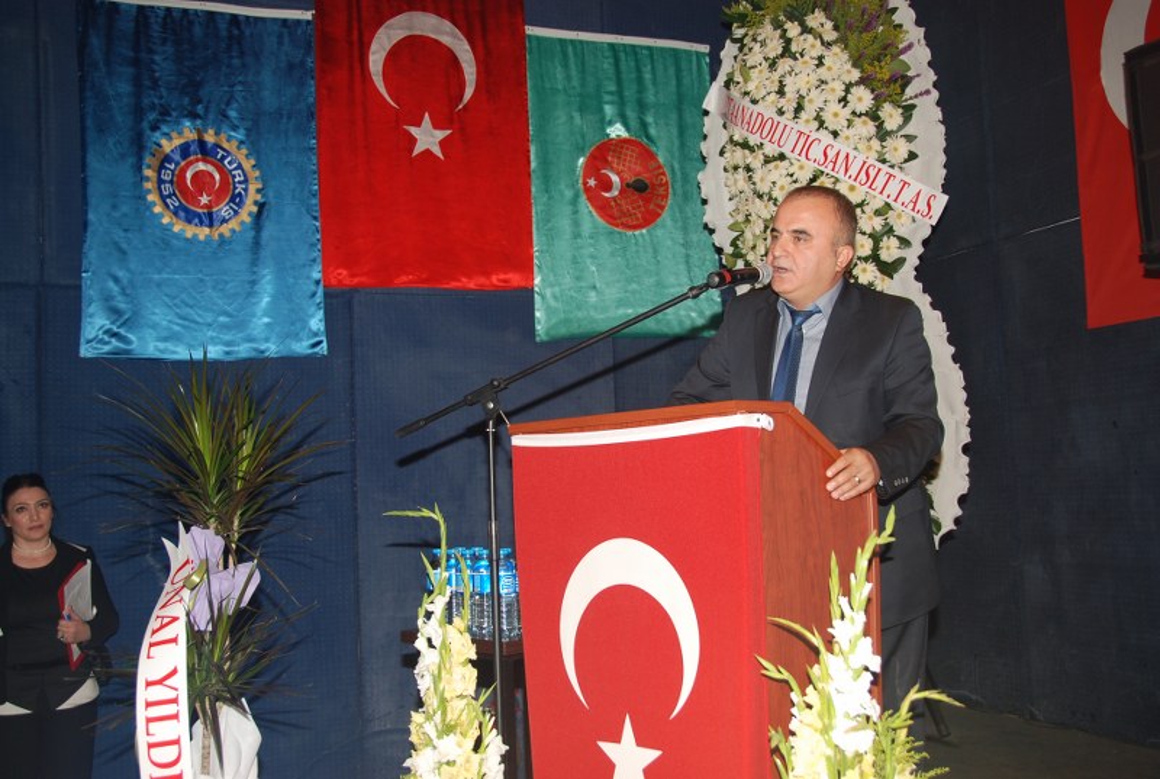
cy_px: 390
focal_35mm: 39
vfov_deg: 34.4
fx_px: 1259
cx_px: 580
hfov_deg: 49.5
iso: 200
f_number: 4
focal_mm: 26
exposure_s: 1/60
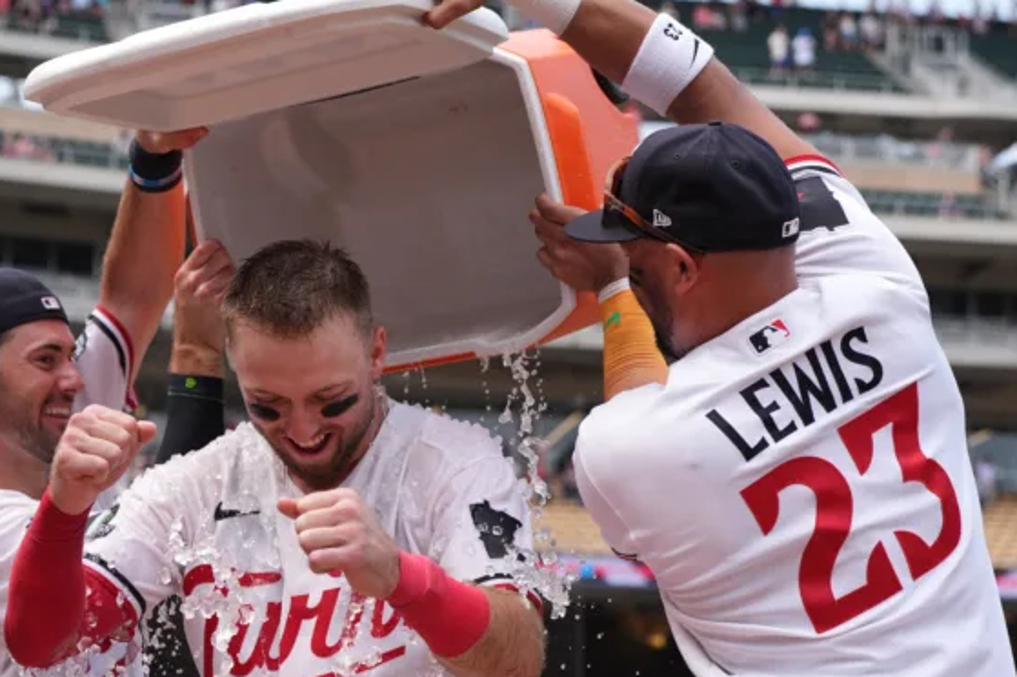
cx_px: 388
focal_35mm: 94
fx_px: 2654
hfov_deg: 21.7
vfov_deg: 14.5
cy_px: 395
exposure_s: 1/2000
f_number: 5
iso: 640
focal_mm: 70
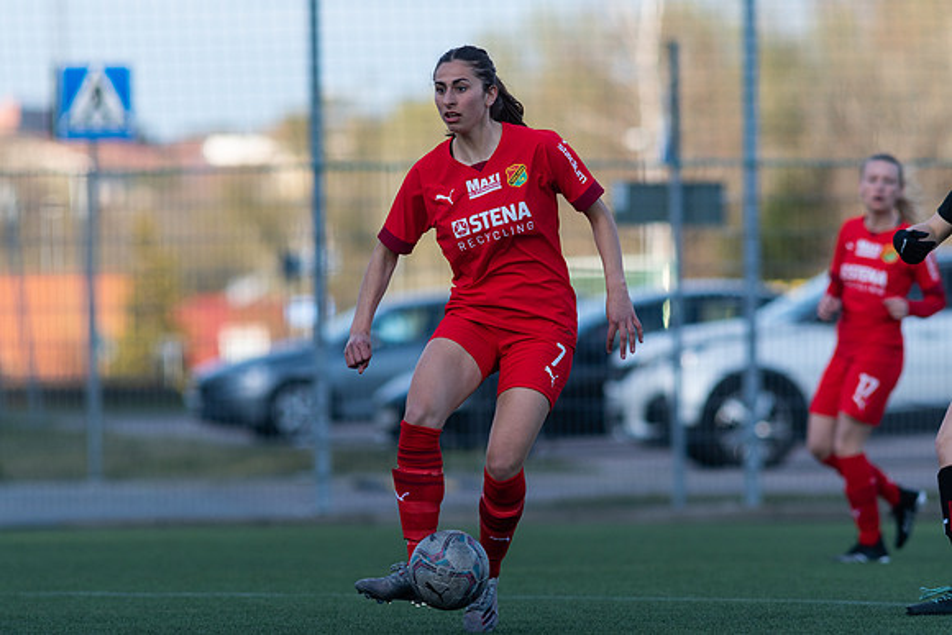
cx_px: 476
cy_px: 318
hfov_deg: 4.5
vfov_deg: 3.0
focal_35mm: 460
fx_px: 12157
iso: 280
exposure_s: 1/1600
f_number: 3.5
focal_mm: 300
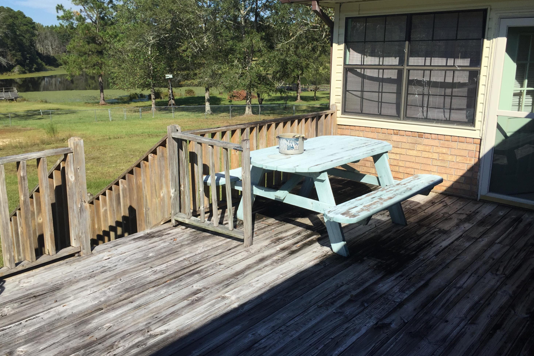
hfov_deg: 60.3
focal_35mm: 31
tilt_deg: -13.8
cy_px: 163
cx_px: 268
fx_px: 460
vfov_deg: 42.3
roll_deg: -0.9
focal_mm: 4.15
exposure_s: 1/2475
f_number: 2.2
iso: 32
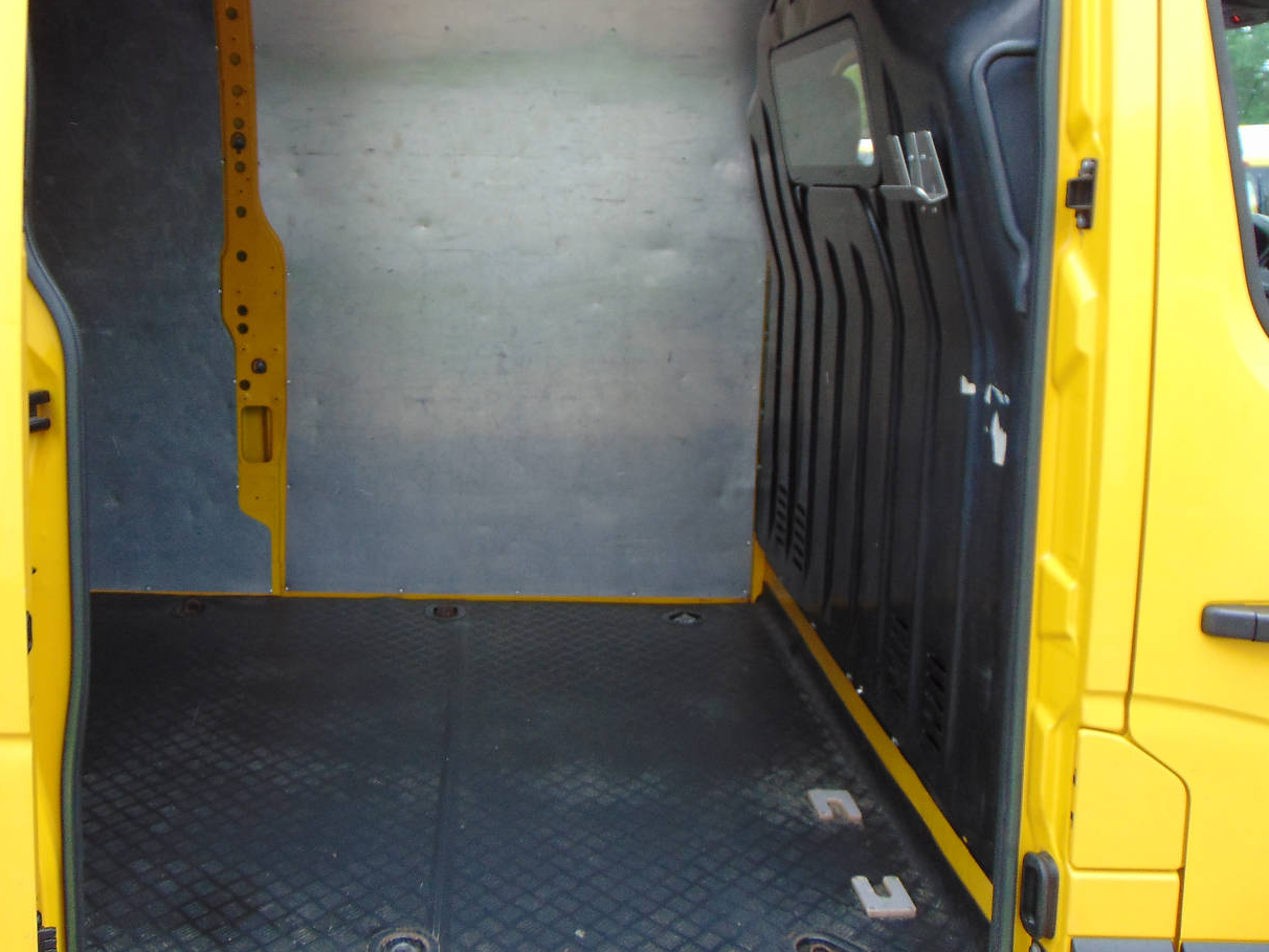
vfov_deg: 42.7
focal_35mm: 33
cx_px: 499
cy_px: 375
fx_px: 1210
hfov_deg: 54.9
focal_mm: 4.5
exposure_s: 1/250
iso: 80
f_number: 3
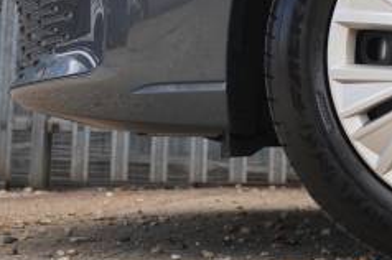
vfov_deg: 12.0
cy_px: 23
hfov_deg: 17.0
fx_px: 1229
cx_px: 512
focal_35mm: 113
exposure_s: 1/200
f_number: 4.5
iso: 160
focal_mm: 28
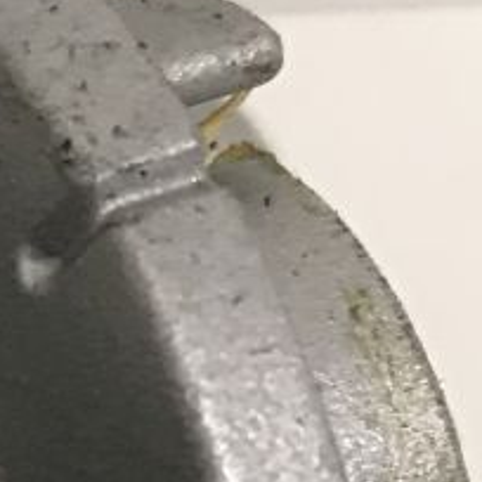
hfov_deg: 8.4
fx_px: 3056
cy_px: 881
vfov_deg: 8.6
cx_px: -555
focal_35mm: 194
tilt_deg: -46.1
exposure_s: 1/17
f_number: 1.8
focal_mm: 3.99
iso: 50
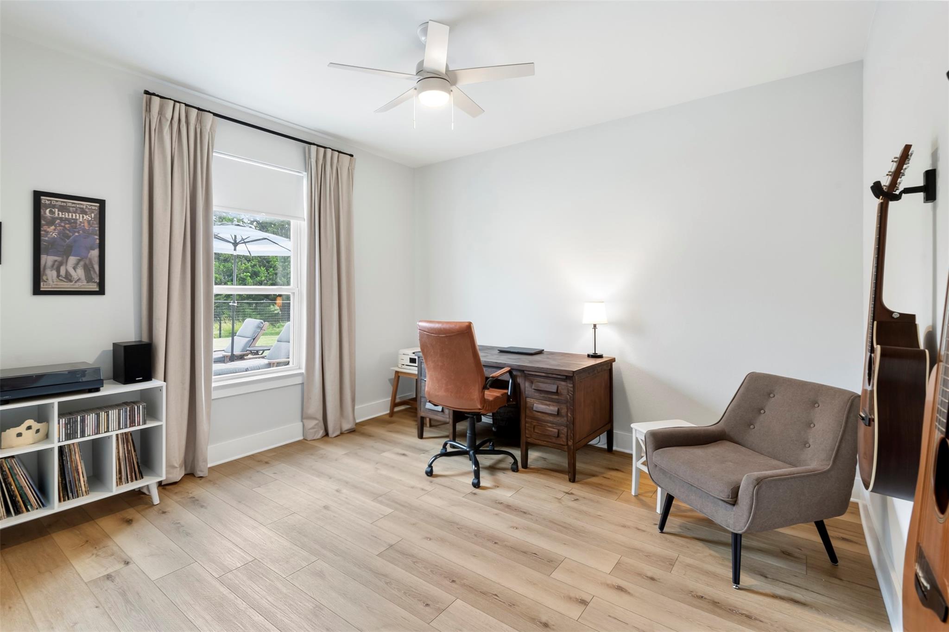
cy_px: 316
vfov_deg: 73.7
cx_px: 474
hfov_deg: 96.7
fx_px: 422
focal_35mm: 16
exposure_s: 1/3
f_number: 9
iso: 250
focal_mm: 16
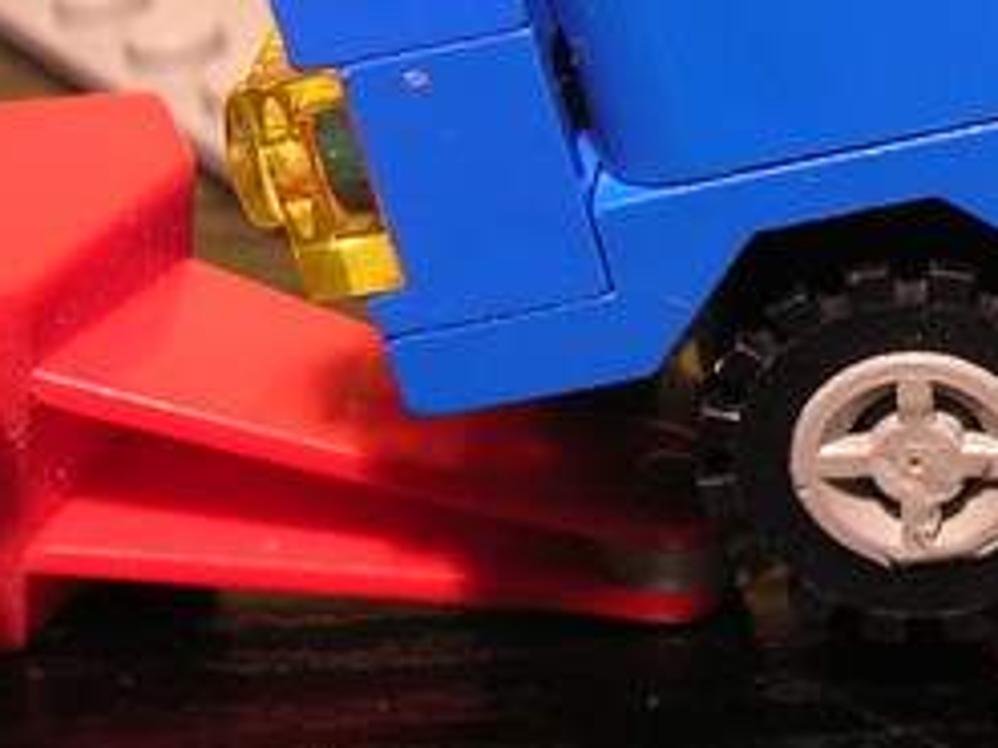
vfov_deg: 11.9
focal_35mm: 124
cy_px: 131
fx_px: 3573
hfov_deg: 14.8
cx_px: 1475
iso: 50
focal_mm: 5.7
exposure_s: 1/8.4
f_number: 2.9
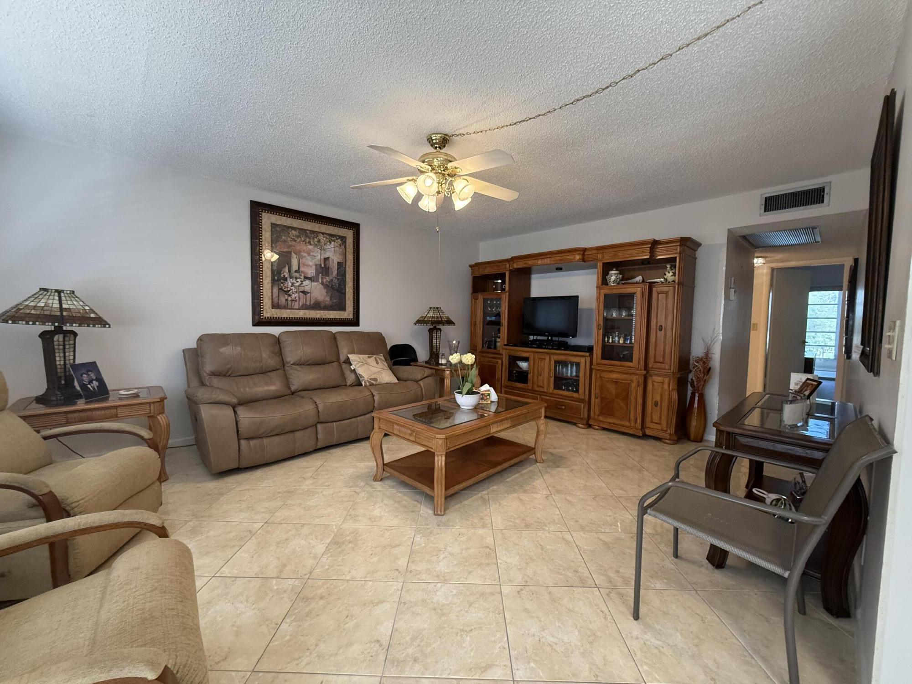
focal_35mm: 14
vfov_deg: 85.7
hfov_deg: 102.1
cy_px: 342
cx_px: 456
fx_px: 369
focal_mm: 2.22
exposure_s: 1/120
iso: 500
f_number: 2.2
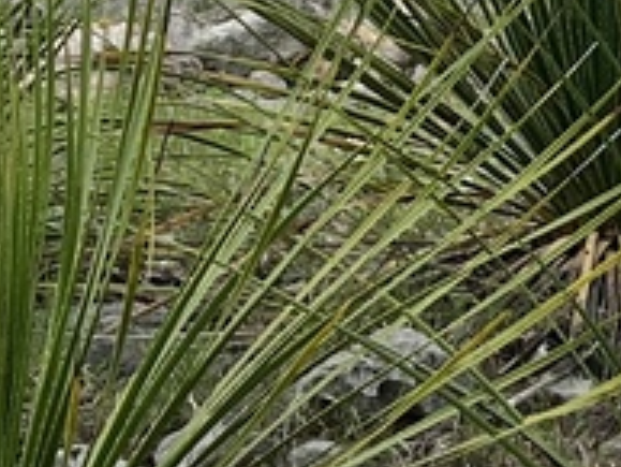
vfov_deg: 7.6
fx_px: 3482
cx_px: 701
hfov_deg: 10.1
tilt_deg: +3.4
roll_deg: +1.0
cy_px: -113
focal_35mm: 194
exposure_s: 1/2695
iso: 50
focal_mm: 5.7
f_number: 1.5
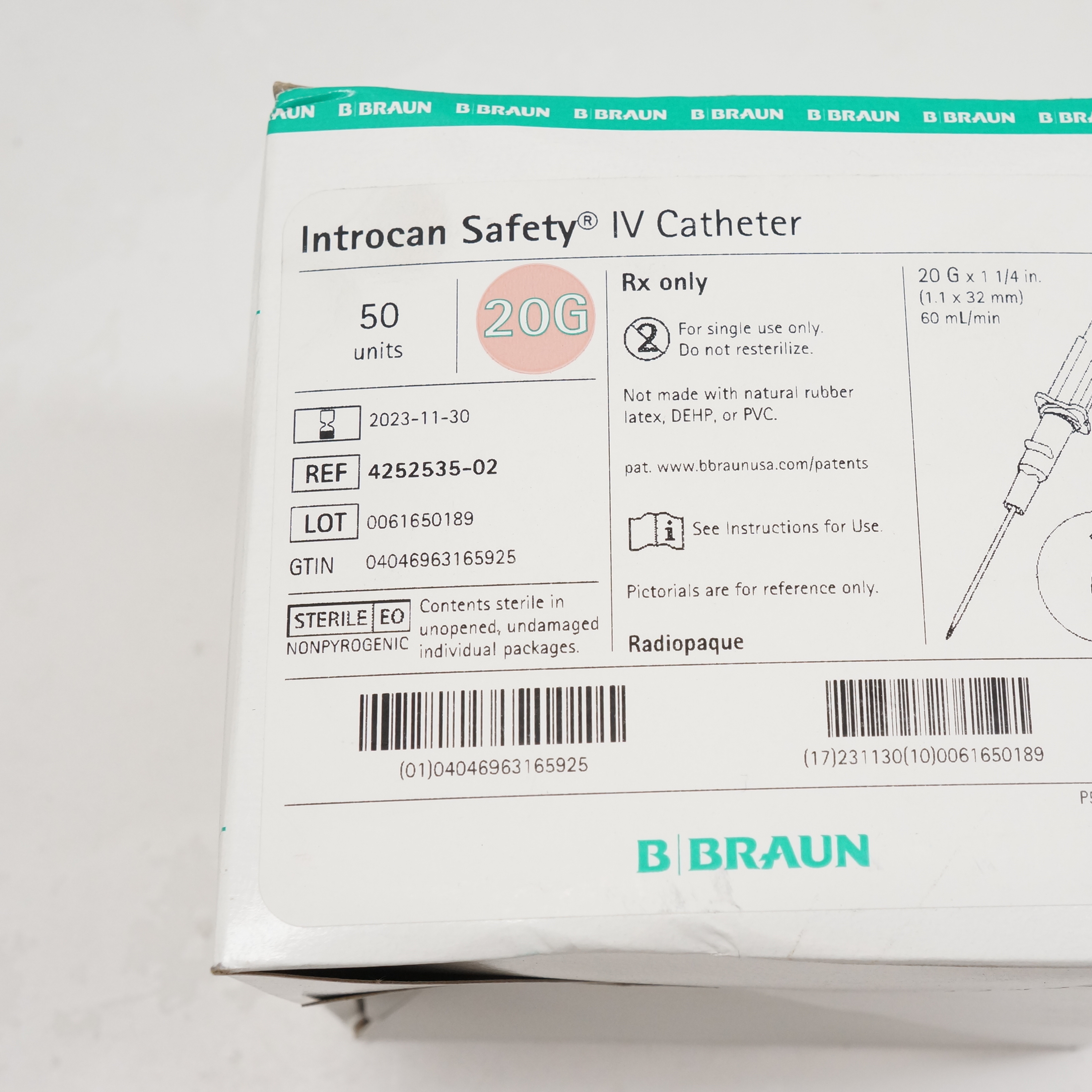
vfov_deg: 30.7
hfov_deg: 30.5
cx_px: 744
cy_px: 546
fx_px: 1986
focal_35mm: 56
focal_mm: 29
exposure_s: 1/125
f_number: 7.1
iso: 800
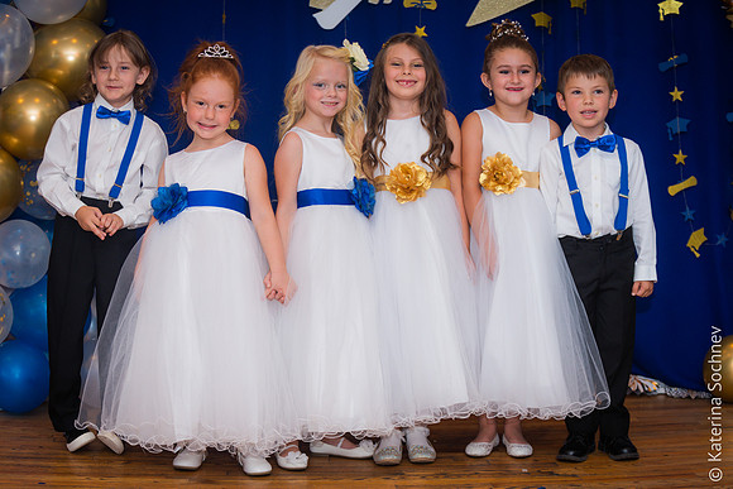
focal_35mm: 70
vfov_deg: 19.5
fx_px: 1426
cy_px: 244
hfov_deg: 28.8
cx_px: 366
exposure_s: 1/200
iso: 320
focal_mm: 70
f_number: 3.5
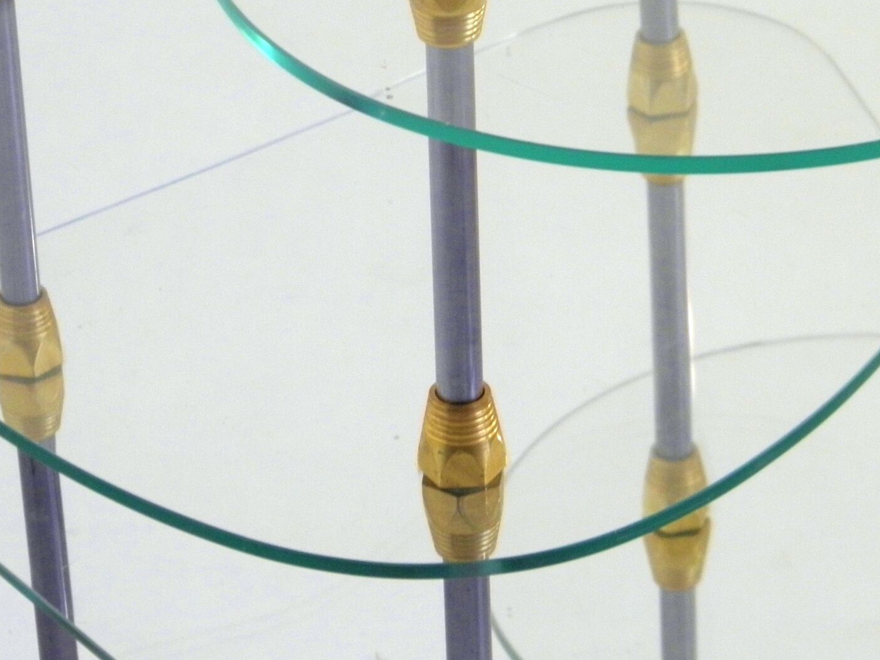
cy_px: 224
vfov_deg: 5.4
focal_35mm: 273
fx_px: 6941
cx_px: 512
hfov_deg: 7.3
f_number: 5
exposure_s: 1/20
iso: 200
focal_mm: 26.8
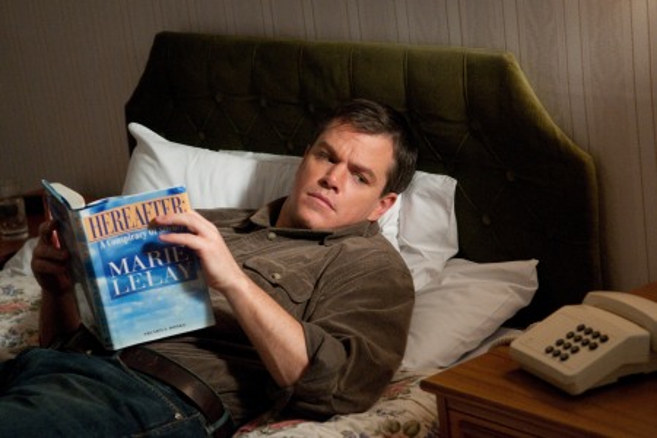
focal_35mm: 82
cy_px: 219
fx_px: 1506
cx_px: 328
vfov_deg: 16.6
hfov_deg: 24.6
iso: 1600
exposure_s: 1/125
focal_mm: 55
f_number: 3.2
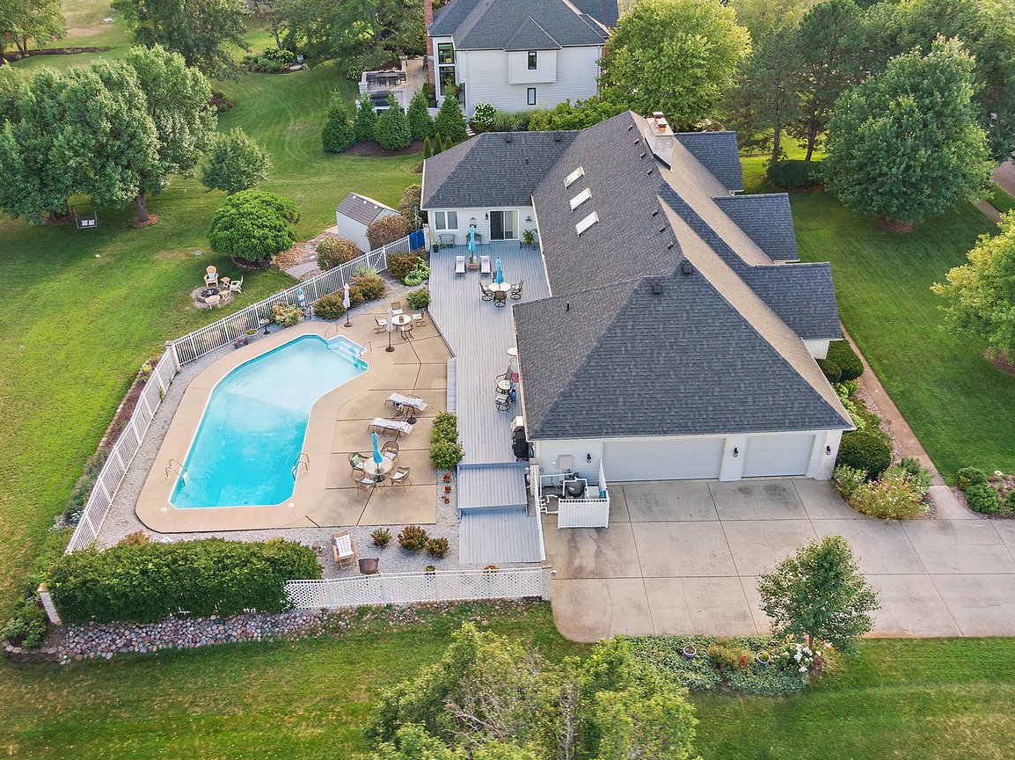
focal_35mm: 30
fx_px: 879
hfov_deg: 60.0
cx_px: 508
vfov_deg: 46.7
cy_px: 335
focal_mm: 4.39
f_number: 2.8
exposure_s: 1/160
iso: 110
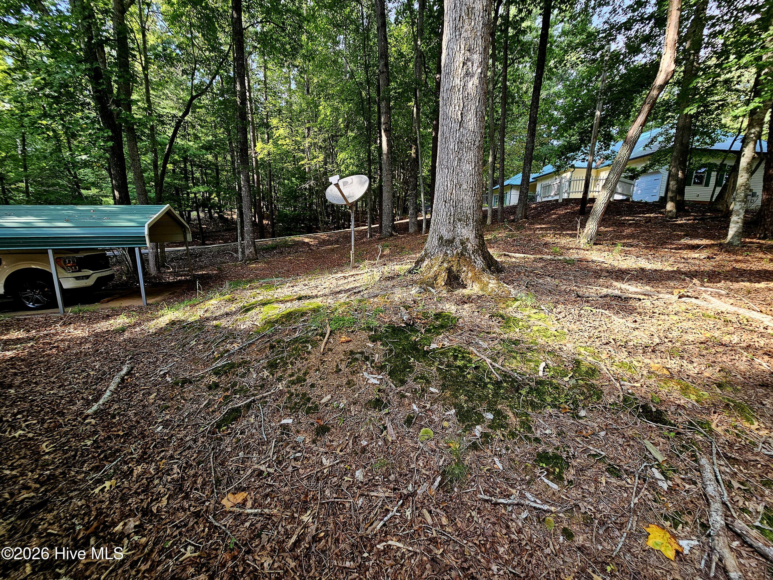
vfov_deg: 89.9
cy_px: 290
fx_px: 290
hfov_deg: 106.2
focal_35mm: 13
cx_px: 386
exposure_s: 1/120
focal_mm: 2.2
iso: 50
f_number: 2.2
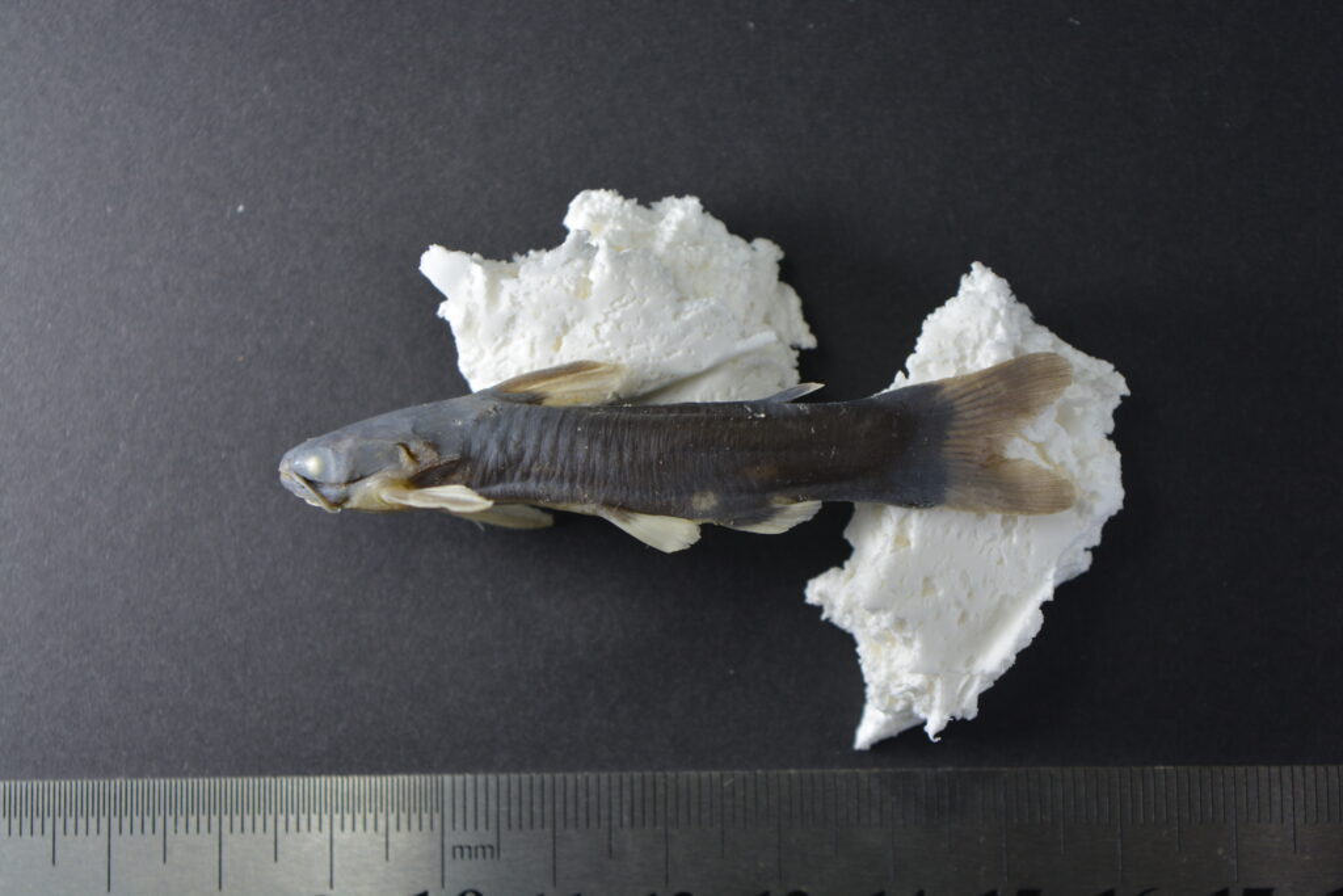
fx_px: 3078
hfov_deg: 24.6
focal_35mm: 82
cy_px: 448
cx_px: 672
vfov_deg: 16.6
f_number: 5.6
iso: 280
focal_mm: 55
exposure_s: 1/125
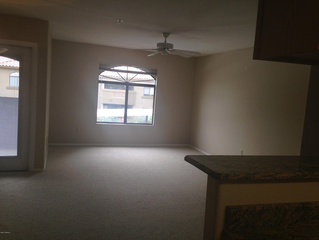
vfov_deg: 42.9
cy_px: 120
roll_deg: -4.3
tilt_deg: -6.4
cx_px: 160
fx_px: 304
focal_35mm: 33
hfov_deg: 55.4
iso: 50
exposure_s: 1/60
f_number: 2.4
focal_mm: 4.12
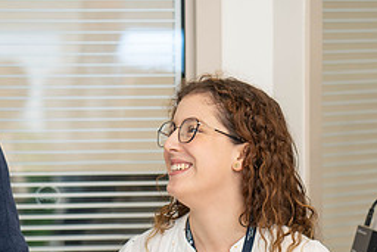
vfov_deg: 6.6
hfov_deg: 9.8
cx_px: 185
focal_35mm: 209
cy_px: 212
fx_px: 2190
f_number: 1.8
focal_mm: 85
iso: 250
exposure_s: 1/125
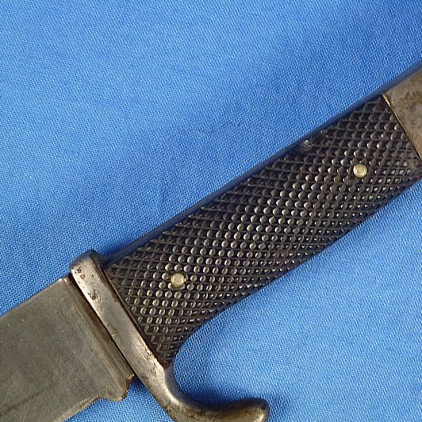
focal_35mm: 101
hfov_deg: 17.2
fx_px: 1393
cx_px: 279
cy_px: 233
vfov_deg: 17.2
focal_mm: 13.6
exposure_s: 1/60
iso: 400
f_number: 4.7
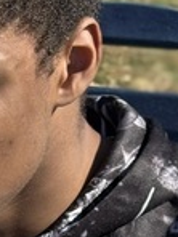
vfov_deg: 6.8
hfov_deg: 5.1
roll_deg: +2.6
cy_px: 458
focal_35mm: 281
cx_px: -253
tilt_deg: -23.4
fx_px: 1927
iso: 32
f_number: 1.6
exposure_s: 1/1263
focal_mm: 5.96
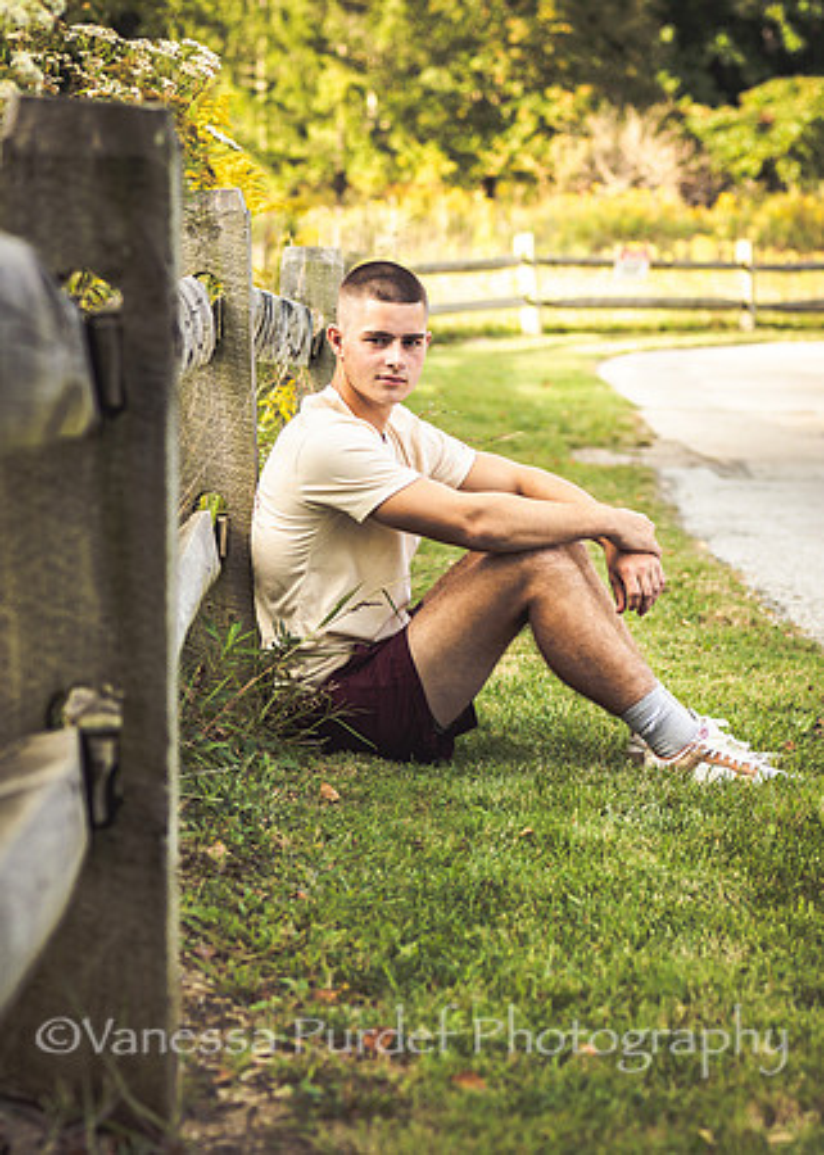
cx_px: 382
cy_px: 578
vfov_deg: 17.1
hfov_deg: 12.3
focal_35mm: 117
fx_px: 3831
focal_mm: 43
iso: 160
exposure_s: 1/800
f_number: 2.2
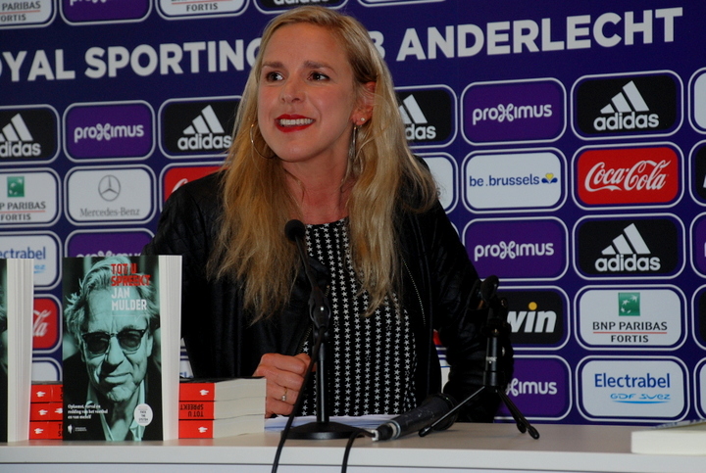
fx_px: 2652
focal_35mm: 135
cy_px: 236
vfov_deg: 10.2
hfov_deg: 15.2
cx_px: 353
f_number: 5.6
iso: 320
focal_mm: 90
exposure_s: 1/60
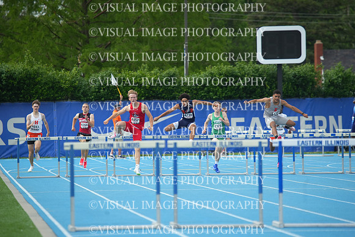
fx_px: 3255
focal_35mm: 330
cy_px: 118
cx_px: 178
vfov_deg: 4.2
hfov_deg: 6.2
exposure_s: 1/2500
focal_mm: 330
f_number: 5.6
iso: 1000
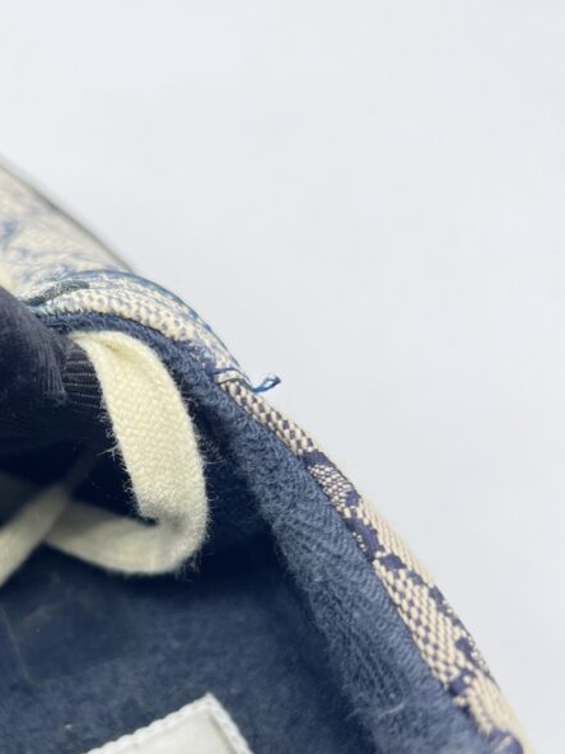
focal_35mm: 45
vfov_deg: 41.2
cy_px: 532
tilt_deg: -54.4
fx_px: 979
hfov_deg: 31.5
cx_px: 134
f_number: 1.5
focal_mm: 5.7
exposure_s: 1/100
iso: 50
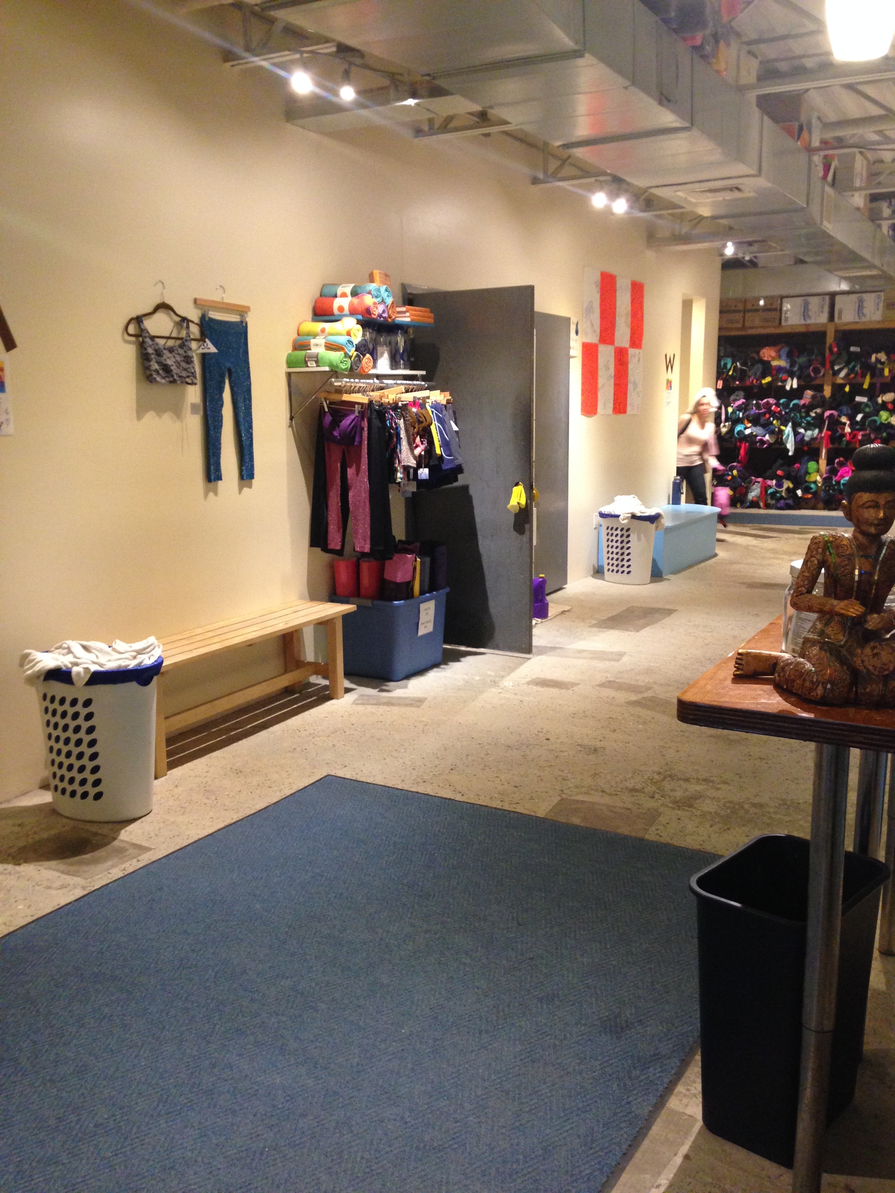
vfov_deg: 55.4
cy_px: 596
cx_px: 448
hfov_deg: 42.9
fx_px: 1138
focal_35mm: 33
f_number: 2.4
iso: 250
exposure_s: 1/20
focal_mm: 4.12
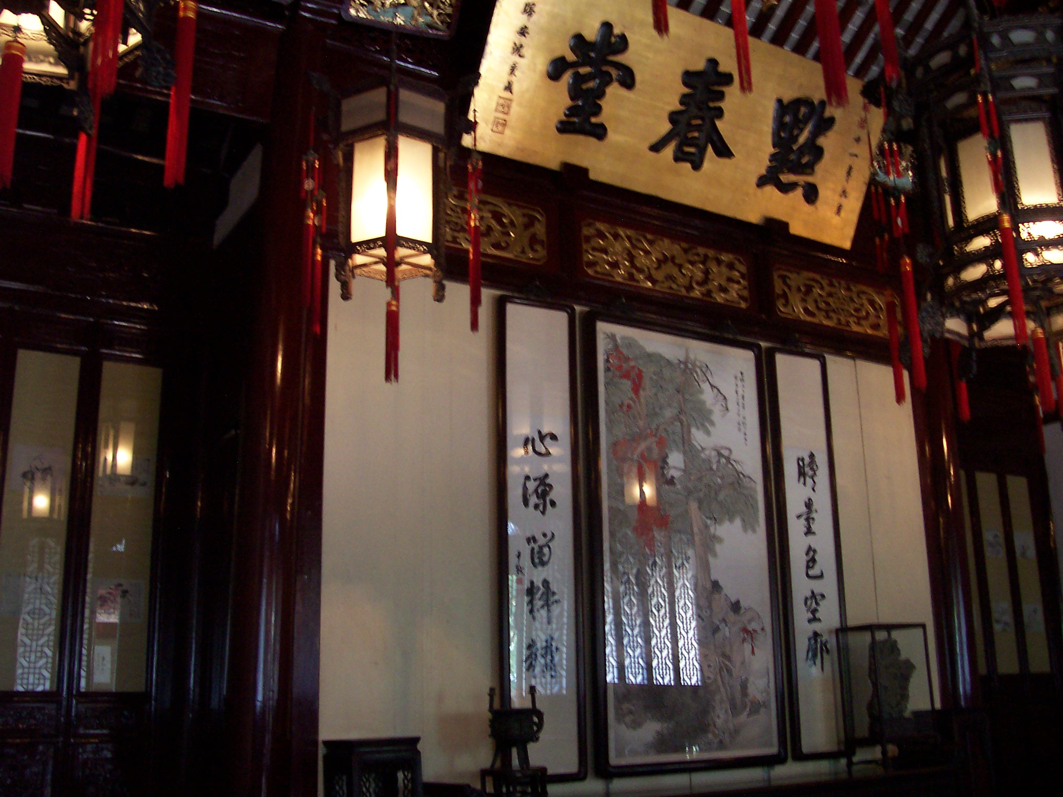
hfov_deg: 50.1
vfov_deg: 38.7
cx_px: 532
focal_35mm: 37
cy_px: 398
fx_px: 1136
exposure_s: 1/8
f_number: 2.8
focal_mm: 5.6
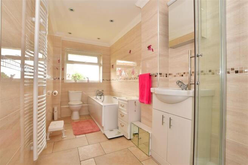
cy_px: 82
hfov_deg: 100.4
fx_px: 103
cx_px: 124
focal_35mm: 15
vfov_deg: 77.3
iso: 160
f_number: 8
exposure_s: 1/1.6
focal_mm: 10
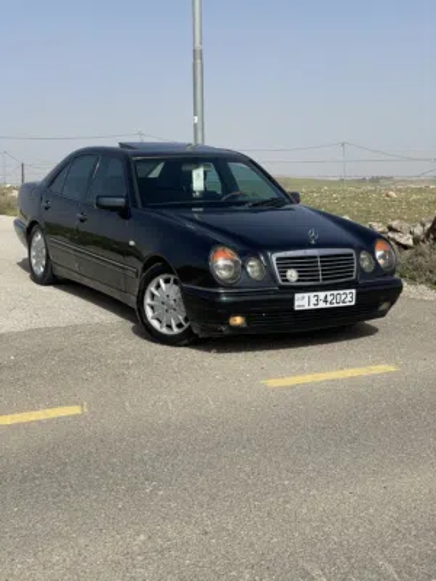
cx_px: 218
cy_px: 290
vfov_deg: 36.8
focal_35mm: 52
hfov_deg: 28.0
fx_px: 873
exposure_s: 1/2398
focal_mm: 6
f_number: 2
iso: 25
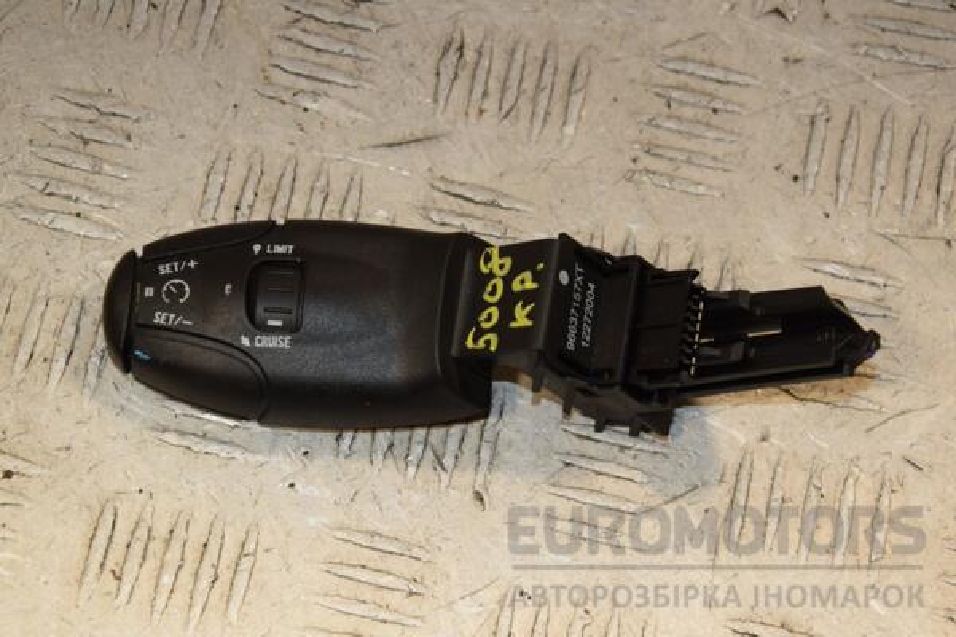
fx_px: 2629
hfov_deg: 20.6
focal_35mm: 99
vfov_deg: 13.8
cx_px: 478
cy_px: 318
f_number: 8
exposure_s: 1/200
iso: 800
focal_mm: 66
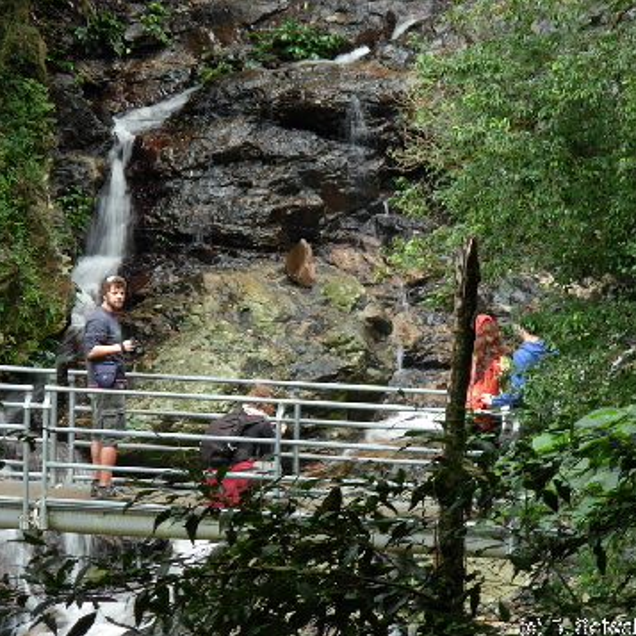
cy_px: 319
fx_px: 4698
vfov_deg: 7.7
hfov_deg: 7.7
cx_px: 274
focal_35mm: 226
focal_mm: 31.4
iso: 91
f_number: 5
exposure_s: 1/11.3
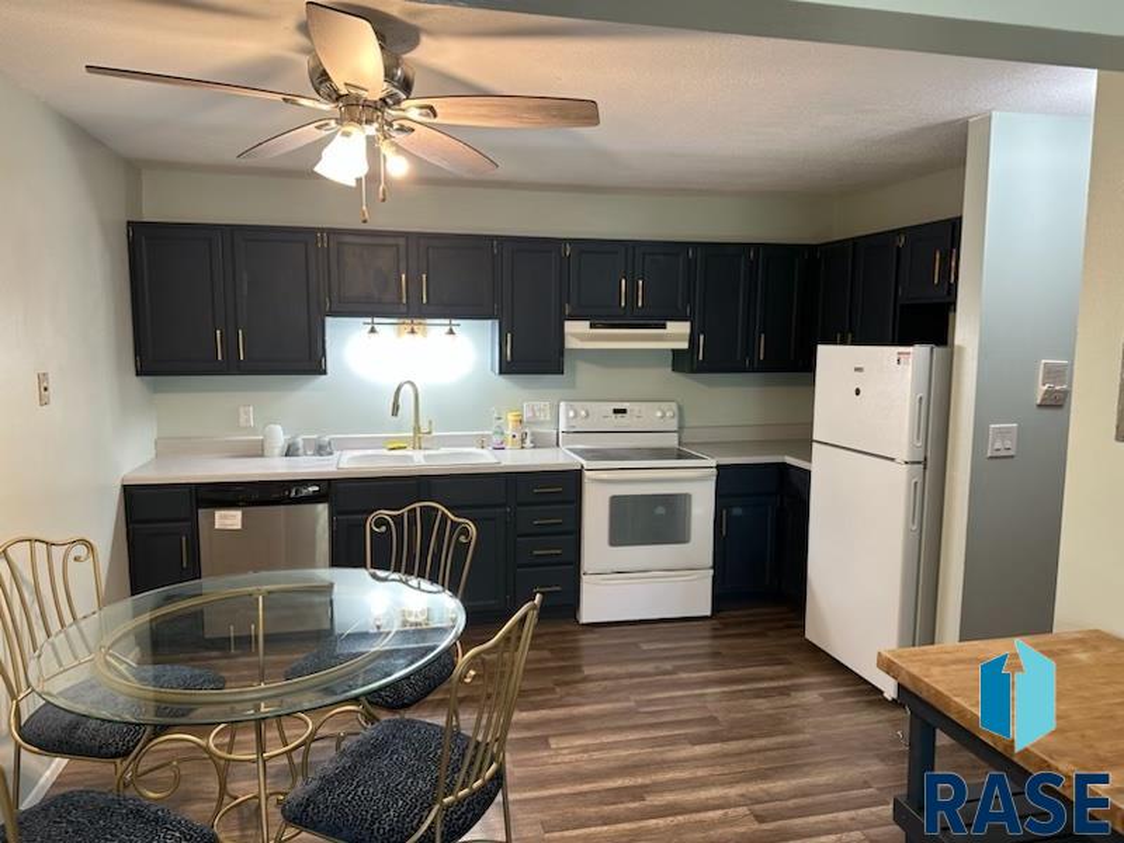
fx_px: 779
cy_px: 422
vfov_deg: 56.8
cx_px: 562
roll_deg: -0.9
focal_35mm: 24
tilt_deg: -8.5
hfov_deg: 71.6
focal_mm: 6.86
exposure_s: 1/60
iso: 160
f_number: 1.78
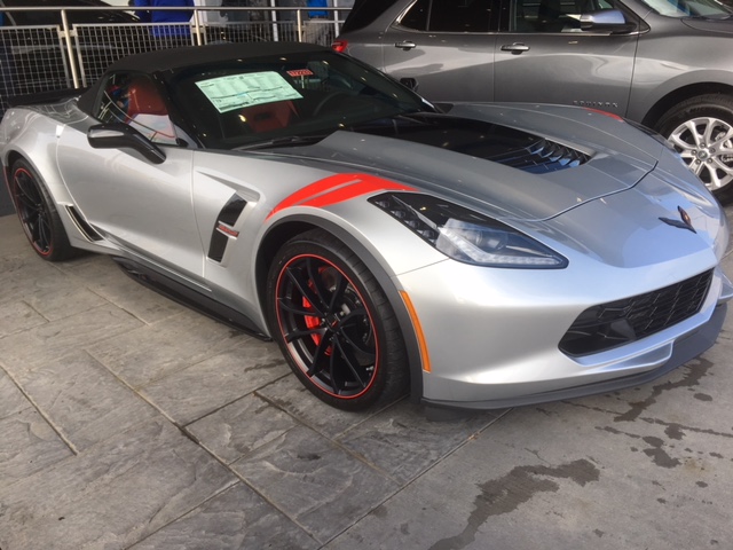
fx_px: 614
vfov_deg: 48.2
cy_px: 275
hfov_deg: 61.7
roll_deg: +1.0
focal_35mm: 29
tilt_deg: -18.3
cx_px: 366
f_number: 2.2
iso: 25
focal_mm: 4.15
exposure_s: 1/475
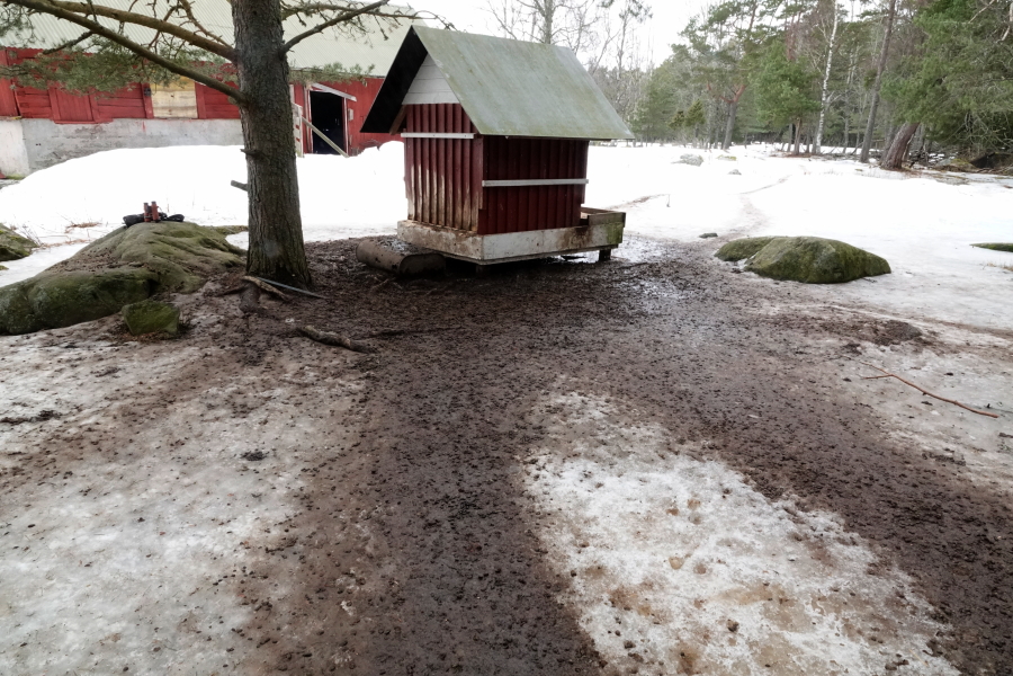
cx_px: 506
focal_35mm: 24
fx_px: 675
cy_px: 338
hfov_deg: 73.7
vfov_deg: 53.1
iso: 1250
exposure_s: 1/60
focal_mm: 8.8
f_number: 11
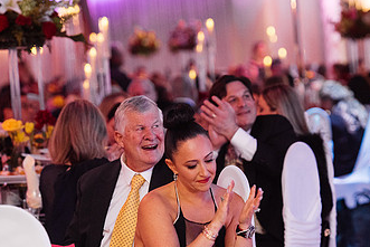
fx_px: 2200
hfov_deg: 9.6
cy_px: 186
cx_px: 246
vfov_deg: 6.4
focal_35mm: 214
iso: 2000
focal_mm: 122
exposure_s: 1/200
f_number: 3.5
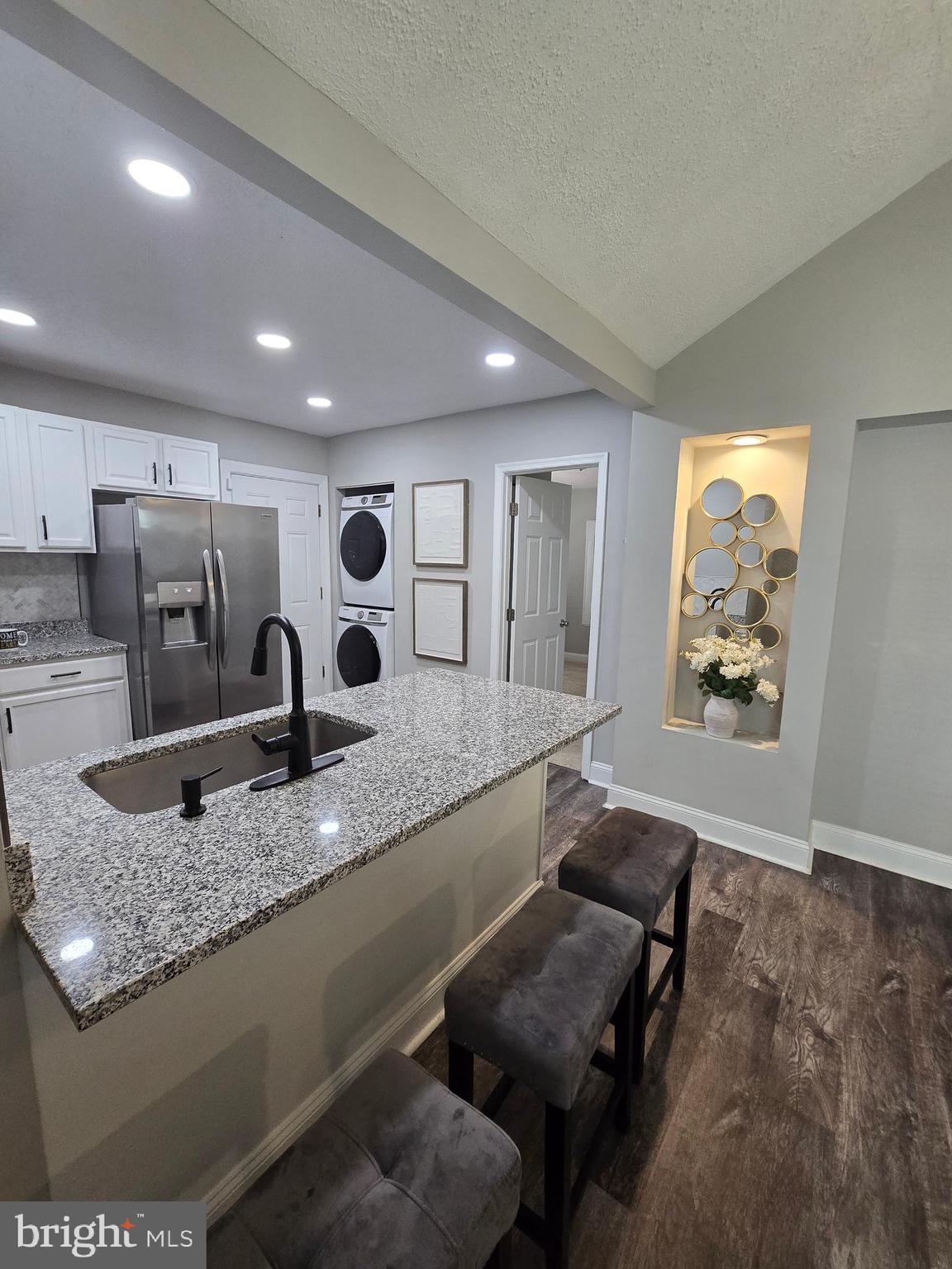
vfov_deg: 106.2
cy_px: 634
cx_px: 476
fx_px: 477
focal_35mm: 13
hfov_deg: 89.9
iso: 160
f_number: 2.2
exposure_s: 1/60
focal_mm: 2.2
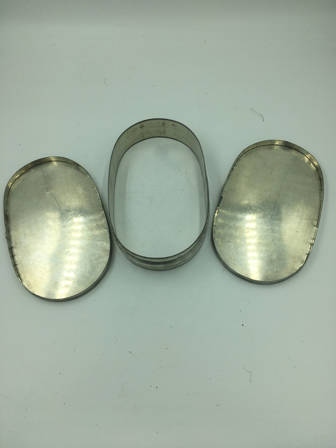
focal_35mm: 29
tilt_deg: -63.9
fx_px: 375
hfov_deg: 48.2
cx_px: 168
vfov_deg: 61.7
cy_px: 224
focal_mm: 4.15
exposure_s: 1/527
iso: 25
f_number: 2.2
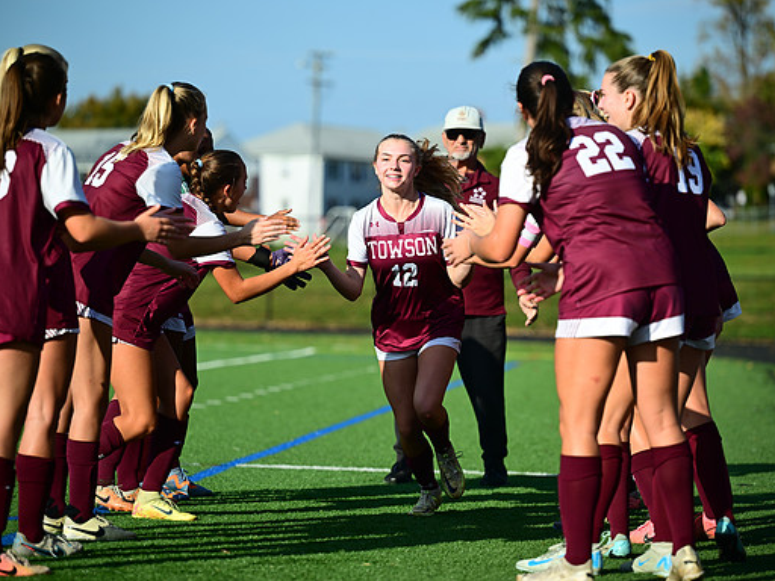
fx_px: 3537
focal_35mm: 158
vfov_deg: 9.4
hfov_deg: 12.5
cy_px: 290
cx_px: 418
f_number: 3.2
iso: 160
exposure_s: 1/2000
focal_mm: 145
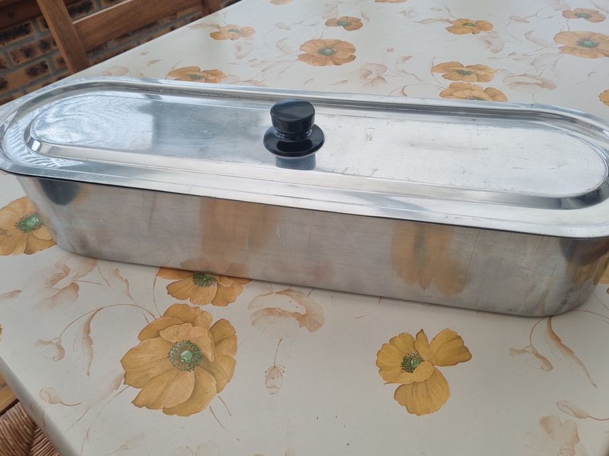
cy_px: 222
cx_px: 308
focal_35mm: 28
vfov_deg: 49.7
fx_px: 492
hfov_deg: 63.5
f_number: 1.8
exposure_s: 1/103
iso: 50
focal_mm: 5.4
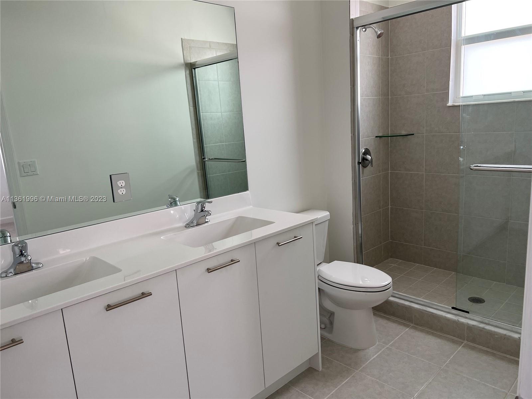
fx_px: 400
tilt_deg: -12.3
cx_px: 266
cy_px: 200
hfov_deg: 67.3
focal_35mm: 26
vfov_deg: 53.1
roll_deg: +3.9
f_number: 1.5
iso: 80
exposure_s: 1/121
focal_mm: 5.7
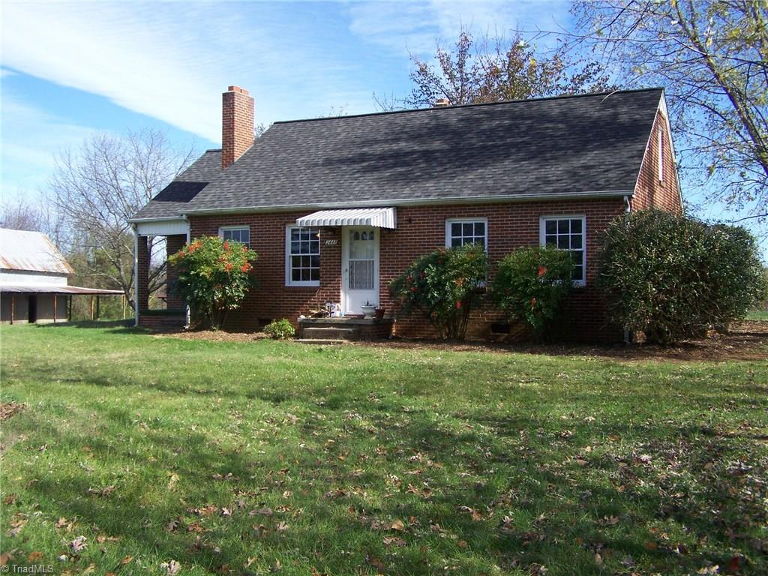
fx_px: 843
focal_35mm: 38
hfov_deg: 49.0
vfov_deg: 37.7
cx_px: 384
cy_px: 288
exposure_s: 1/500
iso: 64
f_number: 2.8
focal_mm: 6.3
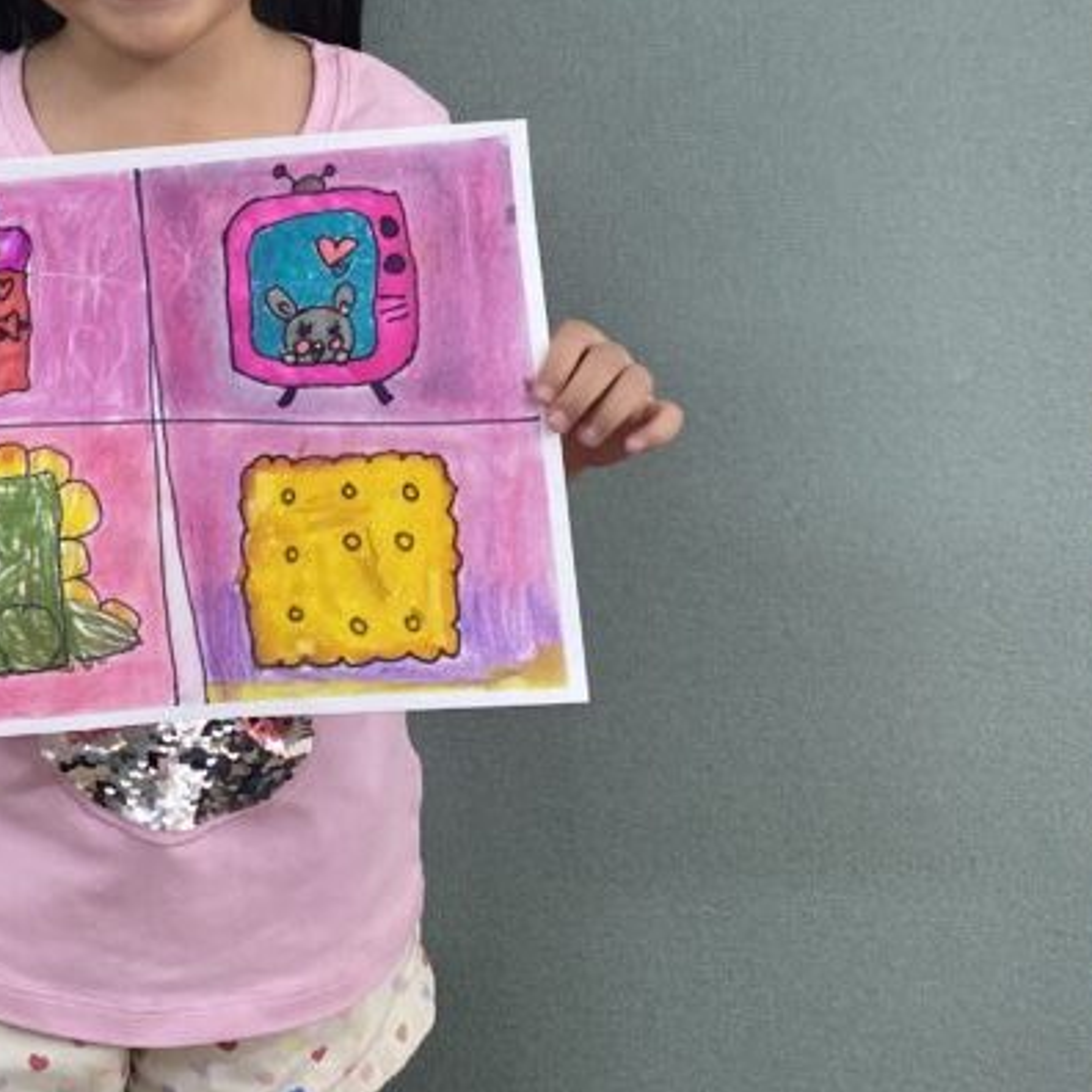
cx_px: 138
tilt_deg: -0.6
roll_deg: -1.8
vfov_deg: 27.0
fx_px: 2070
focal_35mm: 58
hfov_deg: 28.6
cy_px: -130
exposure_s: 1/100
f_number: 1.8
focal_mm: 4.25
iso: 125
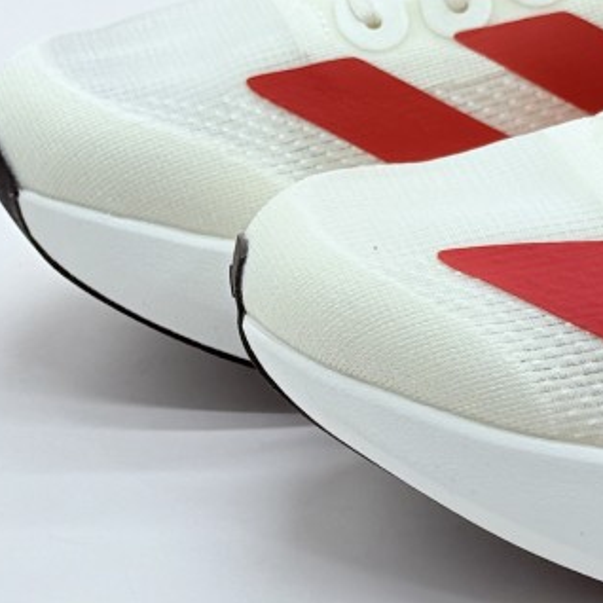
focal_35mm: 57
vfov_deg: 30.0
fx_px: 1123
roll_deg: +2.2
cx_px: 348
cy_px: 302
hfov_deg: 30.0
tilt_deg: -25.5
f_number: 1.78
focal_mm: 6.76
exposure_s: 1/699
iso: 64
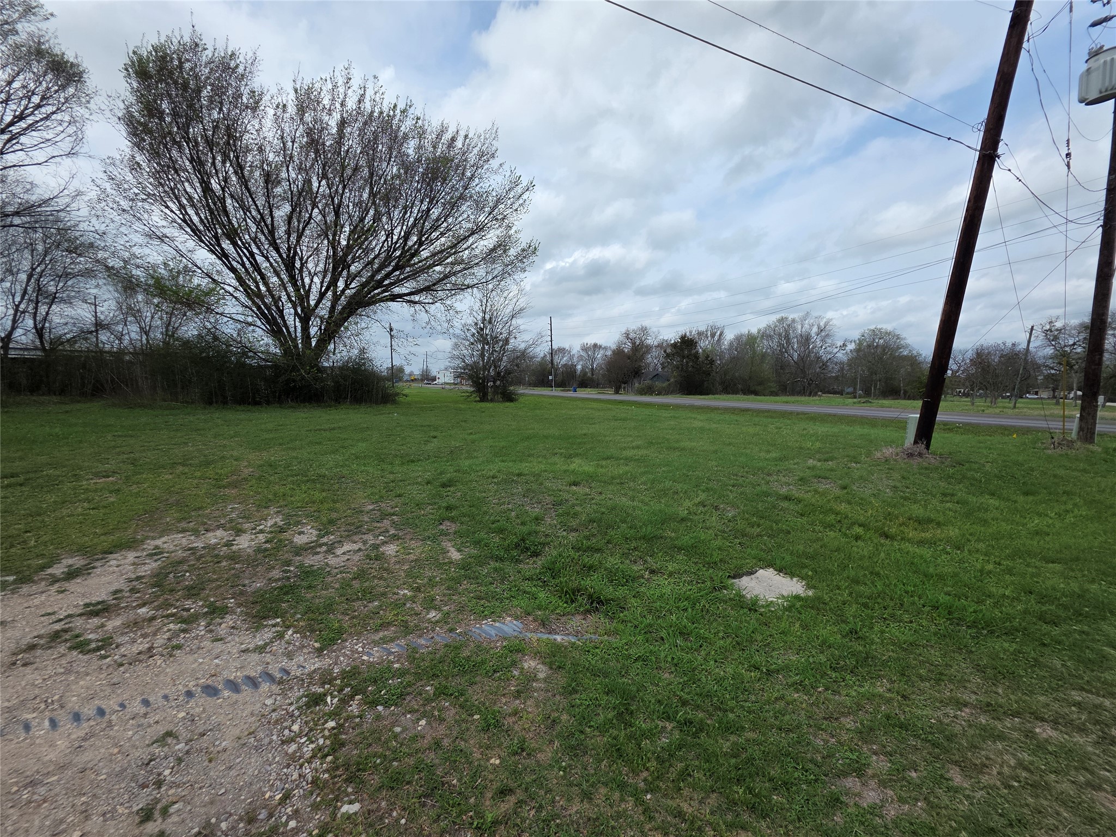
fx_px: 419
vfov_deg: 89.9
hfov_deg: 106.2
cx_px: 558
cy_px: 418
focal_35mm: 13
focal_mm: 2.2
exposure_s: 1/2953
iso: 40
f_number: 1.9
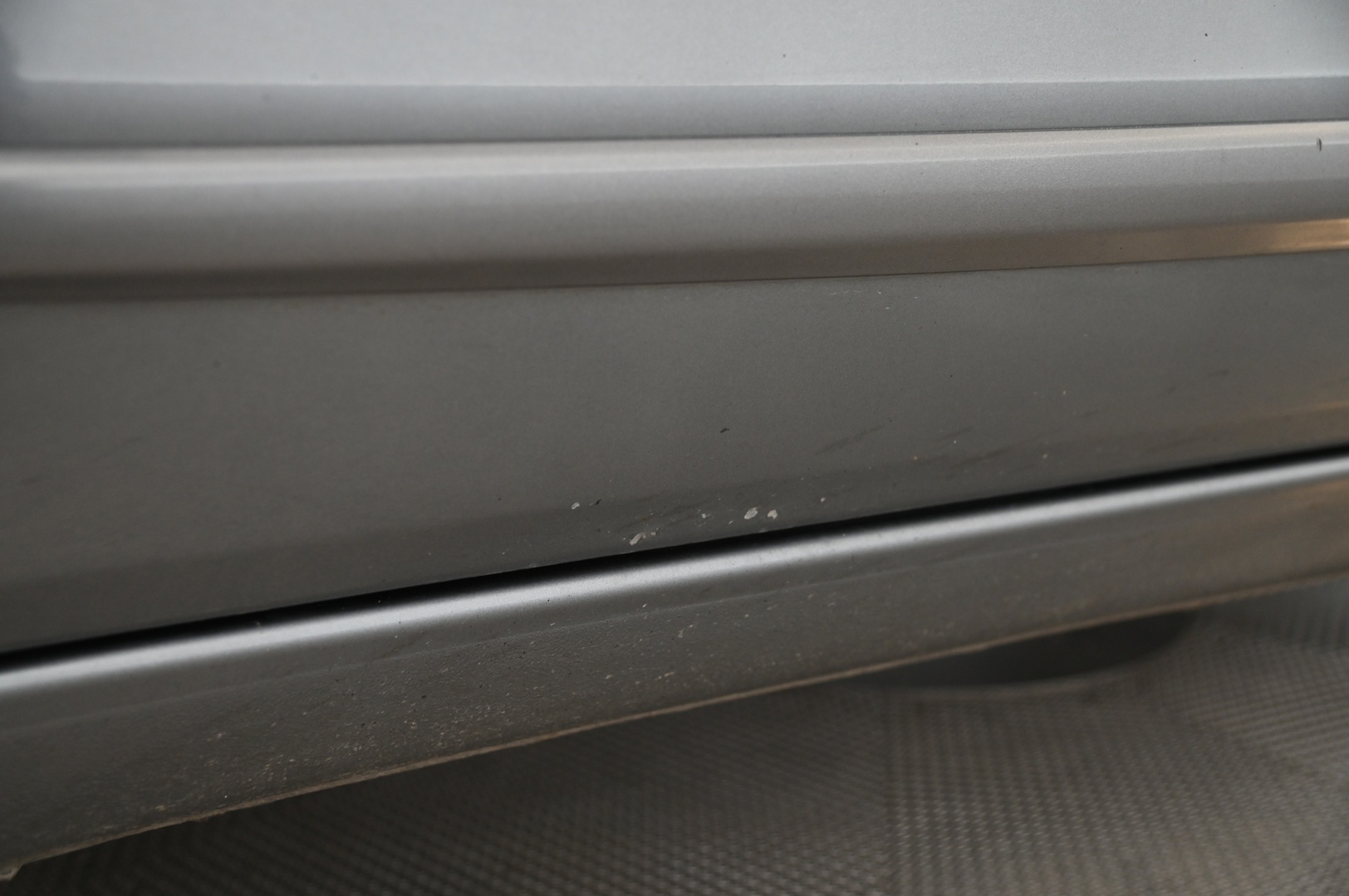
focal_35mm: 44
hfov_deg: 44.5
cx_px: 674
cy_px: 448
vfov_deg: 30.5
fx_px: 1647
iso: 2000
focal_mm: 44
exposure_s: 1/30
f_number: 4
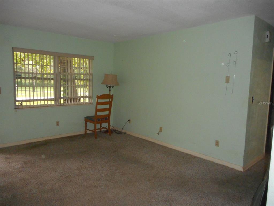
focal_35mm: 25
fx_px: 198
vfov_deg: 54.9
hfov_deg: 69.4
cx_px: 137
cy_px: 103
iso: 500
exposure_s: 1/25
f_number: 3.7
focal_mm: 4.5
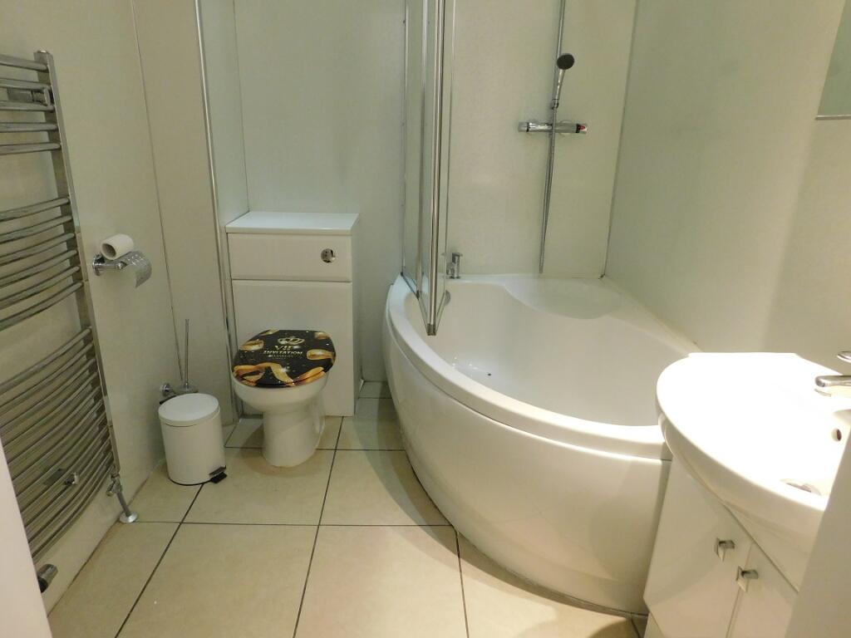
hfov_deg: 73.9
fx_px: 565
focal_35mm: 23
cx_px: 426
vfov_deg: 58.9
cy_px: 319
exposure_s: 1/20
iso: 400
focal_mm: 4
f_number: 3
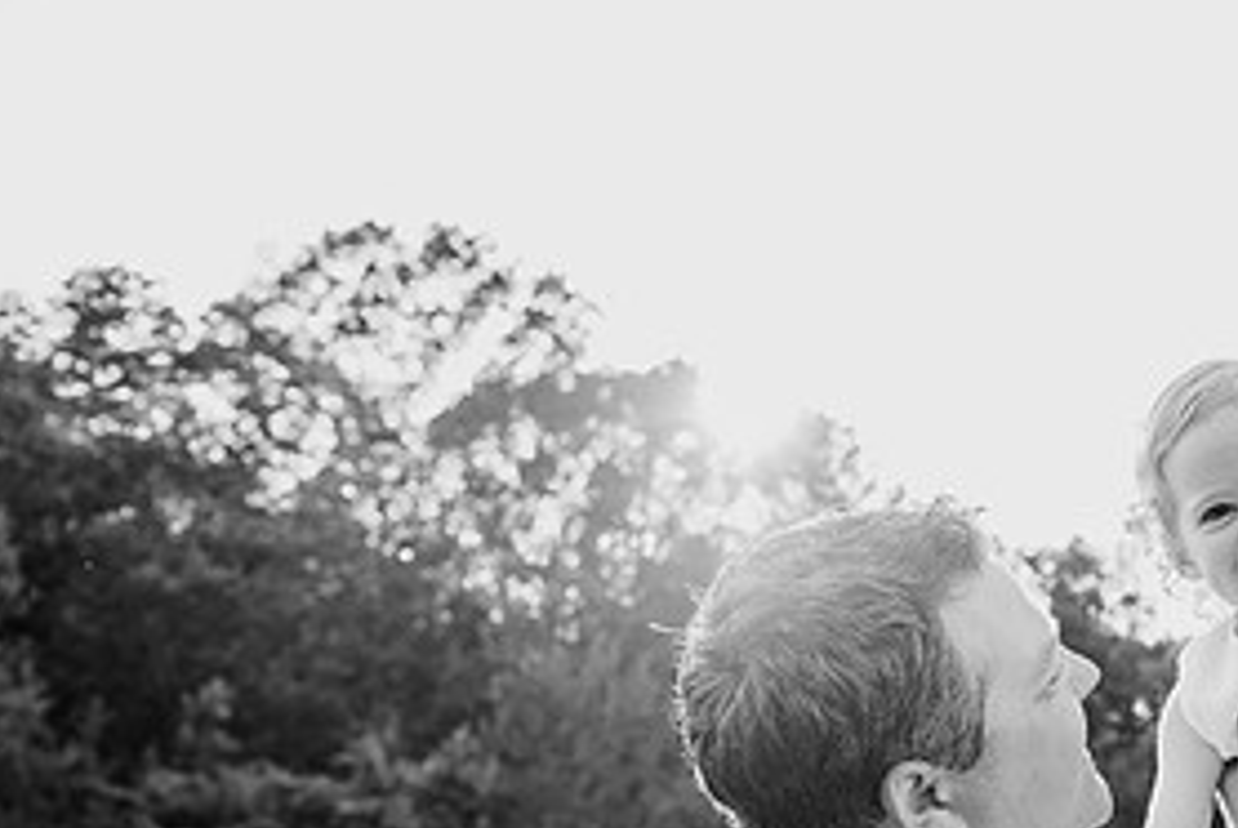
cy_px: 545
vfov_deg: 26.9
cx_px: 1260
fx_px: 1721
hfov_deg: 35.5
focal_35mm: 50
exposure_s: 1/500
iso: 160
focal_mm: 24
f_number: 2.8
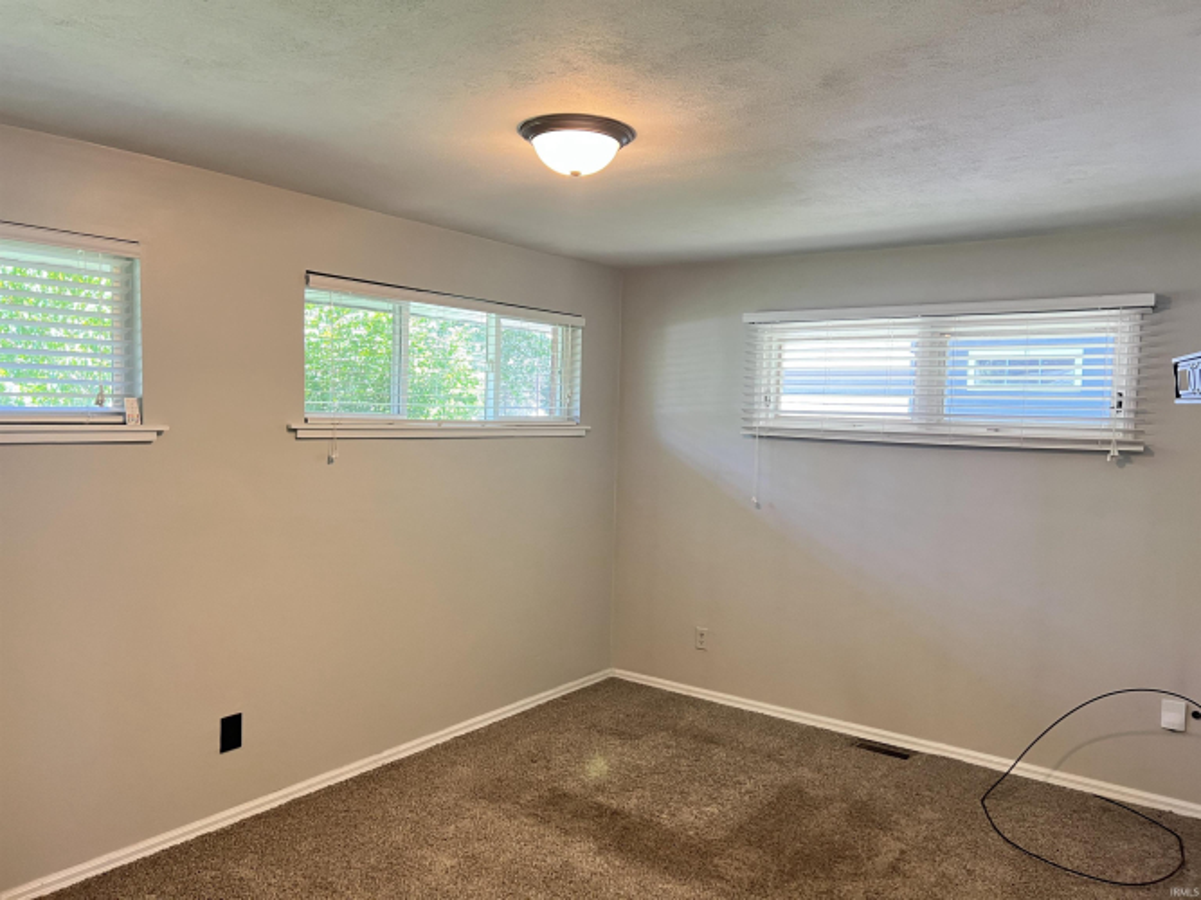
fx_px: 902
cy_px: 450
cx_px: 600
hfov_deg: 67.3
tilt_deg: -2.5
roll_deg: -1.3
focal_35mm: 26
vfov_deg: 53.0
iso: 125
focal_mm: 5.7
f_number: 1.5
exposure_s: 1/60
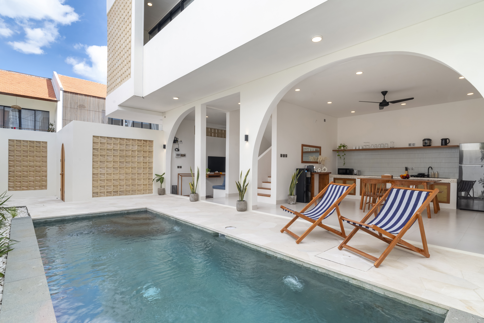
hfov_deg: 96.7
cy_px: 162
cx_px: 242
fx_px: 215
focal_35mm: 16
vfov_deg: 73.8
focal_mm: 16
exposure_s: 1/500
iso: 160
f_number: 11
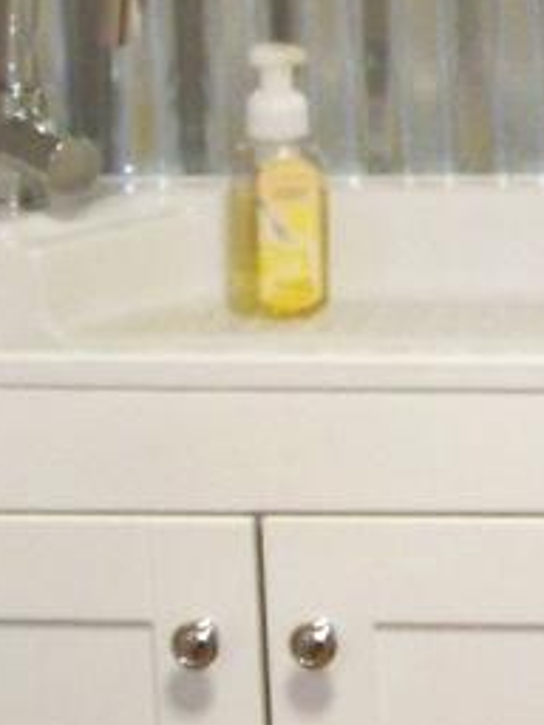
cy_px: 286
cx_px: 663
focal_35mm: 198
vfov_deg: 10.0
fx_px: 4149
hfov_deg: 7.4
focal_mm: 5.85
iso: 250
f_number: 2.8
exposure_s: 1/40
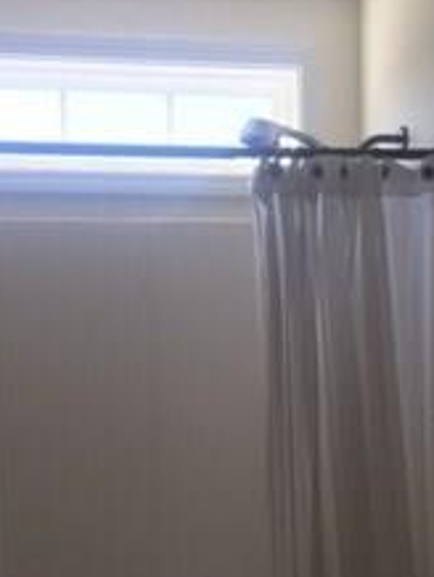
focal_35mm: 85
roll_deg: +0.7
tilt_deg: -2.3
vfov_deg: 22.6
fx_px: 1418
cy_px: 490
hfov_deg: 17.4
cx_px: 273
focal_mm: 4.15
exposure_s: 1/120
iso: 50
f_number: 2.2
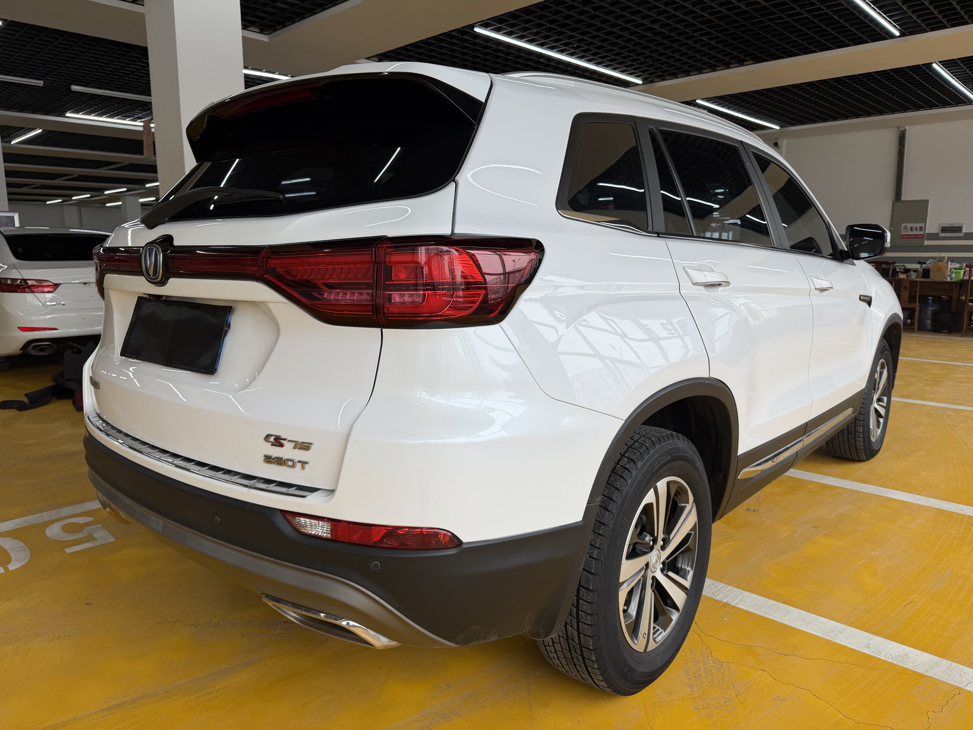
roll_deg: -0.1
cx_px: 486
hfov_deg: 71.6
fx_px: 675
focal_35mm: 24
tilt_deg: -9.8
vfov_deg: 56.8
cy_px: 365
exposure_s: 1/121
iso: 50
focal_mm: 6.76
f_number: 1.78
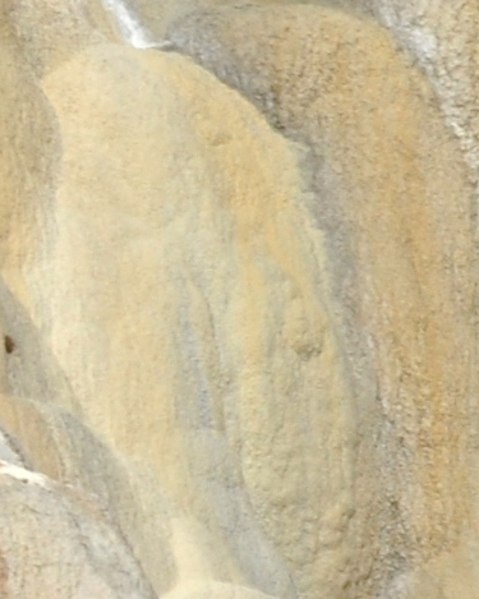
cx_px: -1106
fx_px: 6156
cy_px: 572
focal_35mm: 347
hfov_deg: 4.3
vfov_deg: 5.6
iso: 200
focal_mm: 27
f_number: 9
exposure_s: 1/320
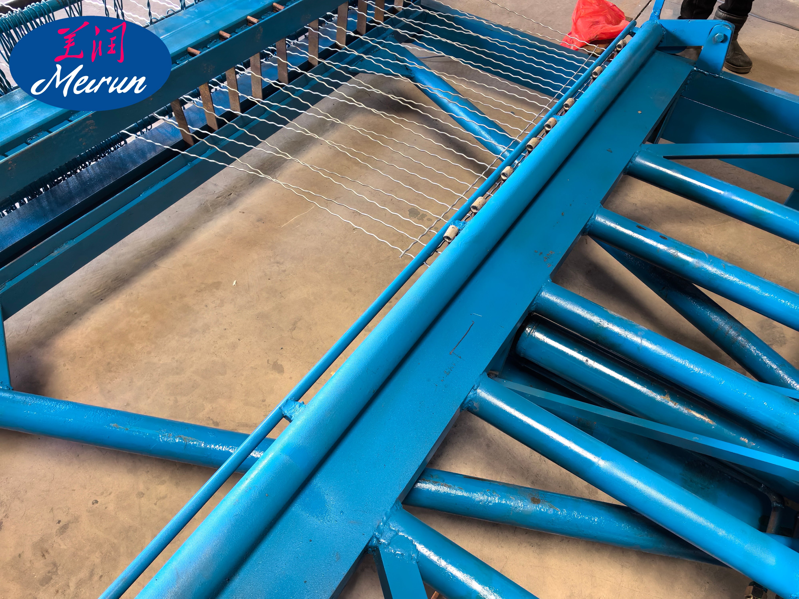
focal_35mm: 27
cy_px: 300
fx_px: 623
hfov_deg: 65.3
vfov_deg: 51.4
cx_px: 400
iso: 320
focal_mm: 6.35
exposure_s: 1/50
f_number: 2
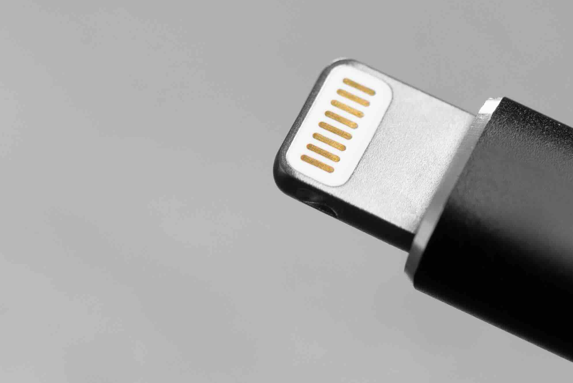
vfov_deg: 4.3
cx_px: 563
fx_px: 5063
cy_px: 407
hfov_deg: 6.5
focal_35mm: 318
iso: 200
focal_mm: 105
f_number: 9
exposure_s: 1/125
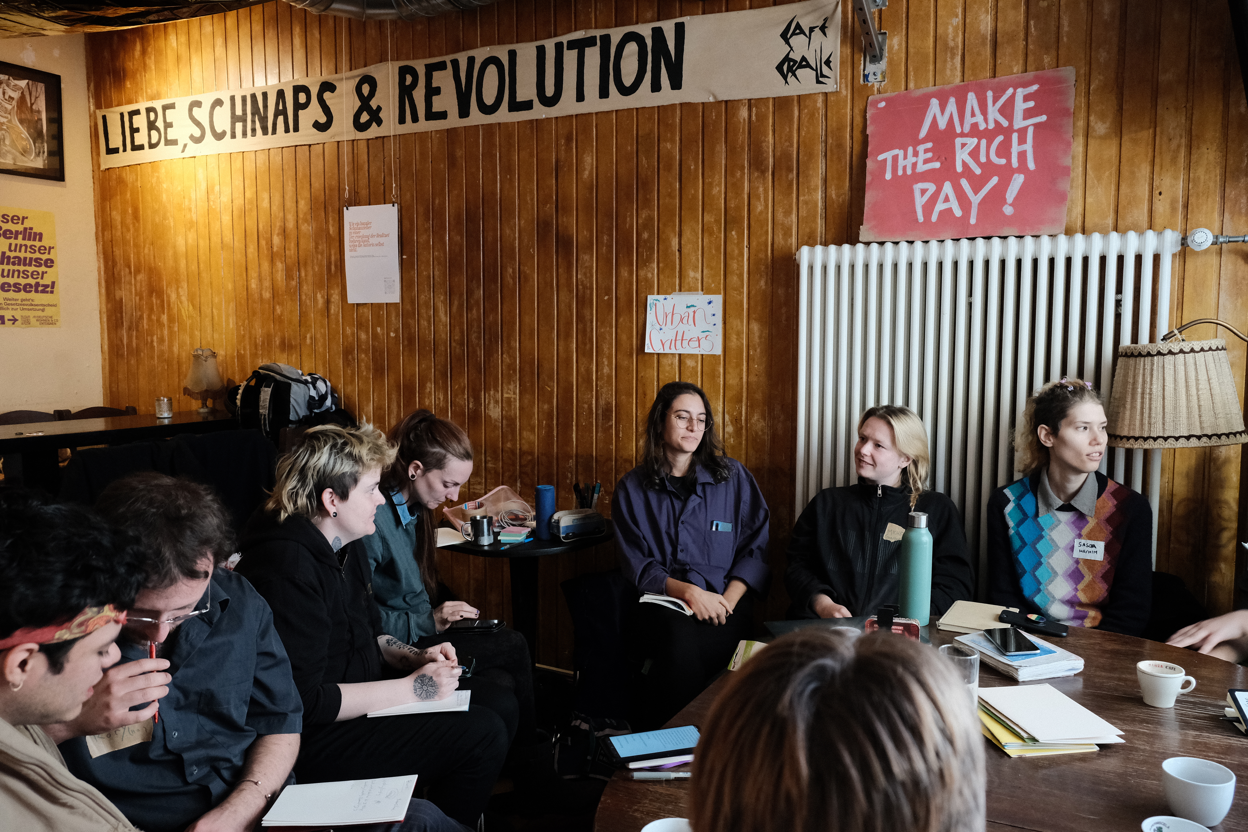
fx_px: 936
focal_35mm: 27
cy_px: 416
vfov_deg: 47.9
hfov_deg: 67.4
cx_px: 624
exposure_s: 1/50
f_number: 4.5
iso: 2500
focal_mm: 18
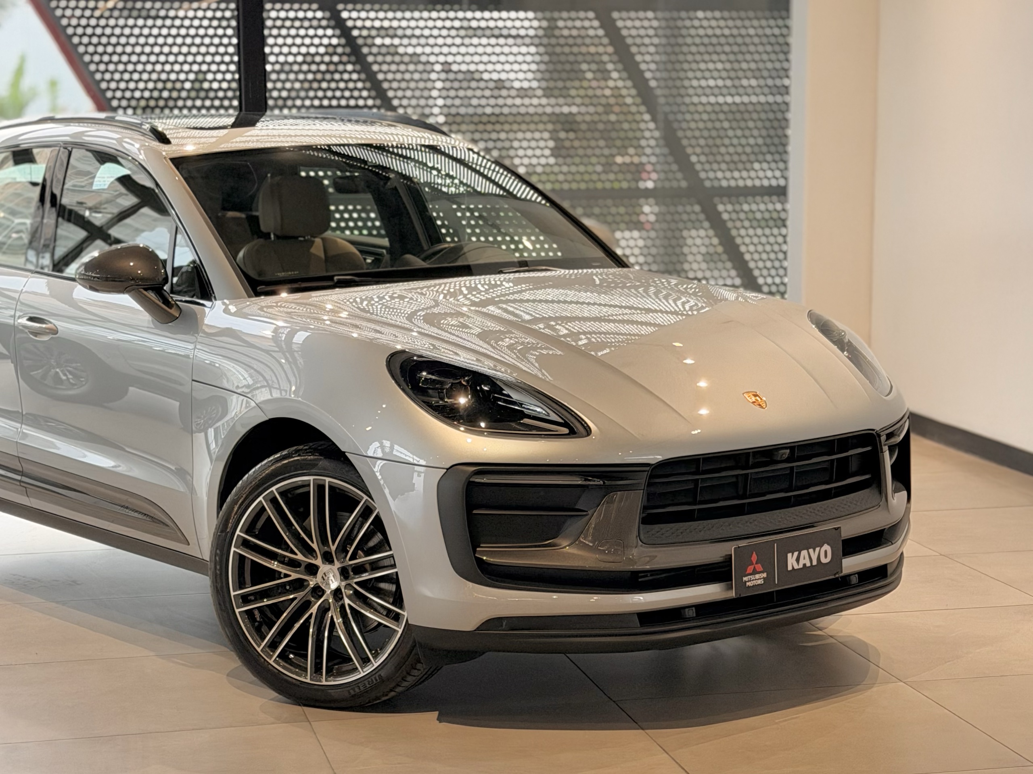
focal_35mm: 48
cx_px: 516
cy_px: 387
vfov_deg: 30.3
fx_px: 1432
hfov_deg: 39.7
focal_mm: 6.76
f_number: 1.78
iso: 100
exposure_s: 1/60
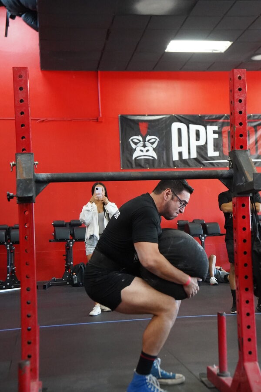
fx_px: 533
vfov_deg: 40.3
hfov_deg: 27.5
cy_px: 196
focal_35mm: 49
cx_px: 130
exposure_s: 1/200
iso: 8000
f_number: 3.5
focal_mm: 33
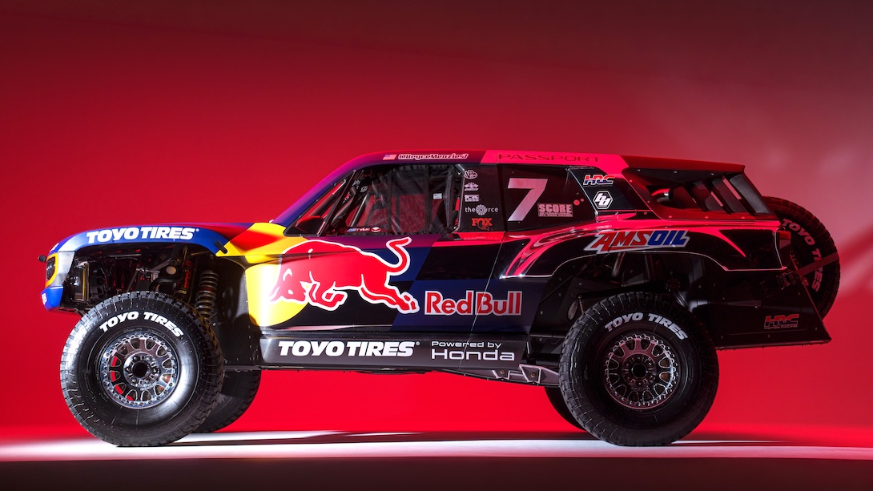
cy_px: 279
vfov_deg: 16.3
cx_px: 437
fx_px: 1713
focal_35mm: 74
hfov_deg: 28.6
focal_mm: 70
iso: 400
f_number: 8
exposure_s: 1/8
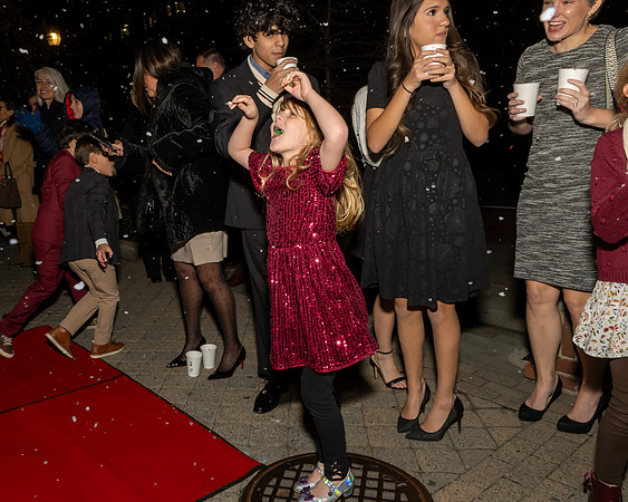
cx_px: 251
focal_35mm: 28
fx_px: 523
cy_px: 251
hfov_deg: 61.4
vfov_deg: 51.2
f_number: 8
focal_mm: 17
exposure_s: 1/250
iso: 500
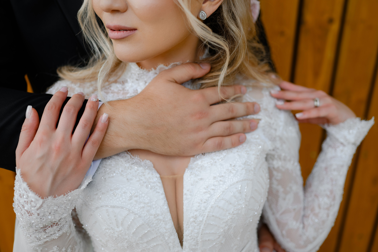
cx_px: 189
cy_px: 126
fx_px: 367
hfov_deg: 54.4
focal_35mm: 35
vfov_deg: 37.9
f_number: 2.2
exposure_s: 1/640
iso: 64
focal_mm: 35
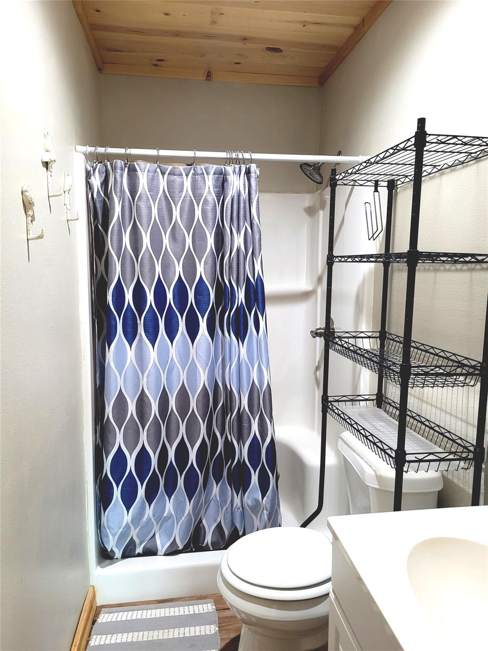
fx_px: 489
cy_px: 326
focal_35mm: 26
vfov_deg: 67.3
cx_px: 244
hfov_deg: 53.1
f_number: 1.8
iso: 250
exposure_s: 1/40
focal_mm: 5.4
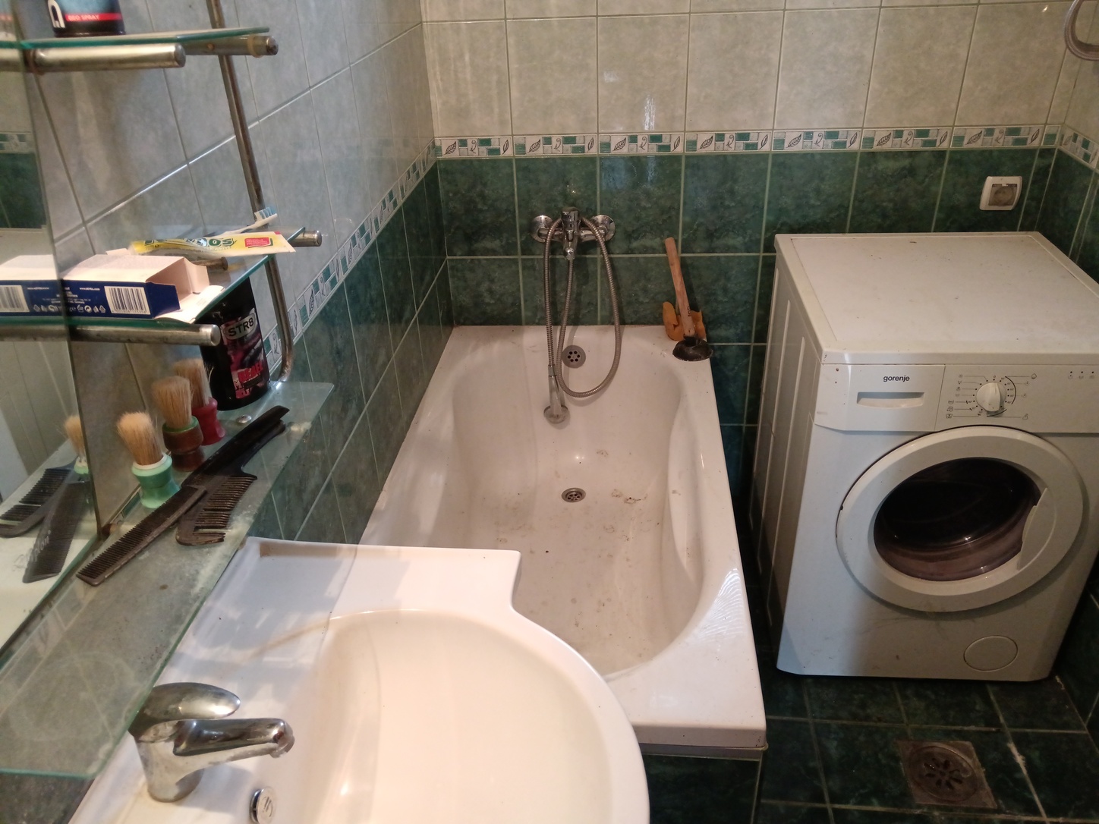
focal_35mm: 27
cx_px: 550
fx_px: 857
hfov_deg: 65.3
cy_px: 412
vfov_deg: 51.4
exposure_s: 1/50
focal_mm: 4.95
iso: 1000
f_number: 1.9
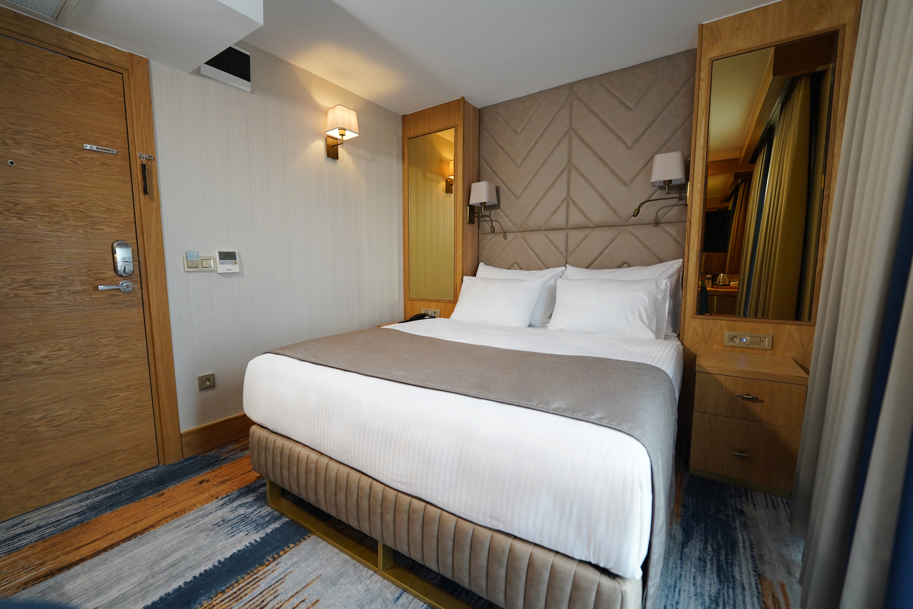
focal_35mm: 14
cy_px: 304
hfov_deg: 104.3
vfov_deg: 81.2
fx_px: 355
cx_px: 456
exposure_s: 1/160
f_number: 3.5
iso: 1600
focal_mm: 14
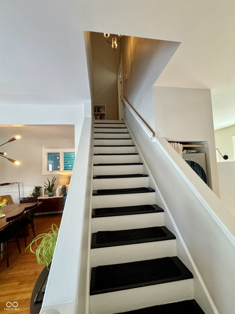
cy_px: 157
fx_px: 127
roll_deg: +1.8
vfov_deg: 102.1
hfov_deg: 85.7
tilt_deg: +4.5
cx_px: 118
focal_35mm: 14
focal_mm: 2.22
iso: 160
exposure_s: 1/120
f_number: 2.2
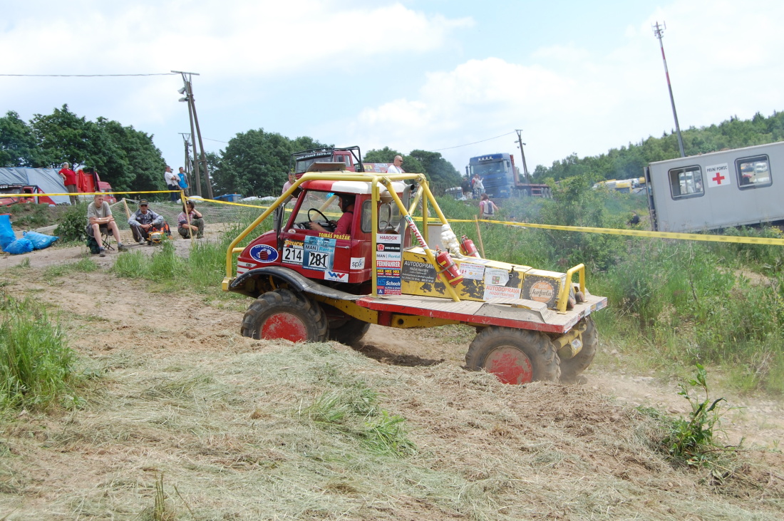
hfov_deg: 38.9
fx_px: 1109
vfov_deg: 26.4
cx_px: 392
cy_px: 260
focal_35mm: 51
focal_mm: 34
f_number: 9
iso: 200
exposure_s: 1/320
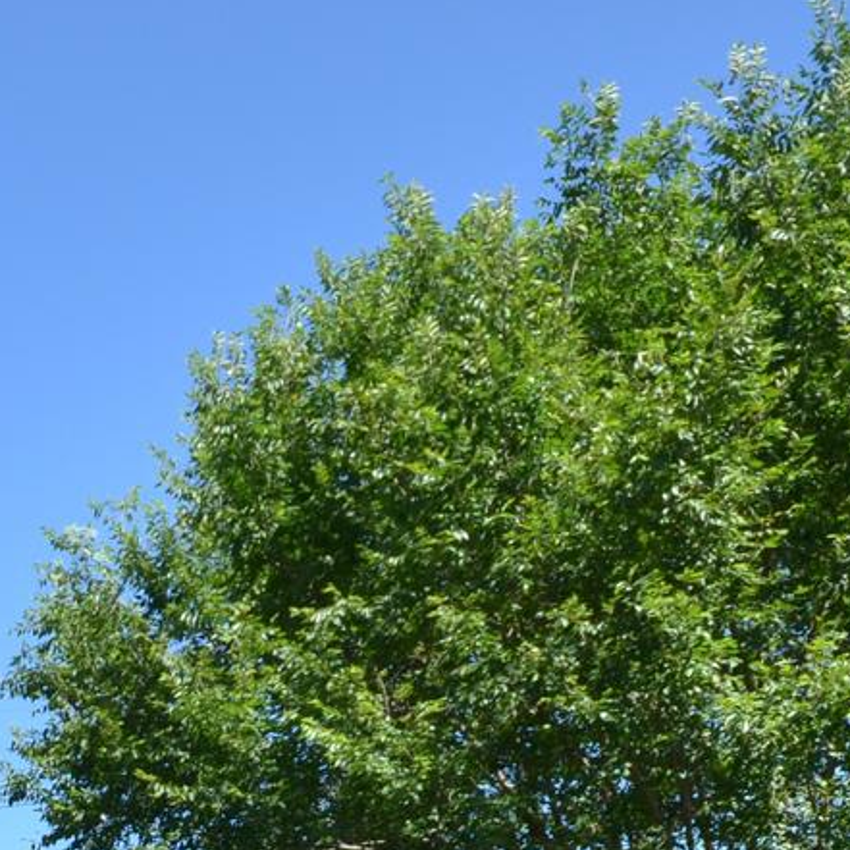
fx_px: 1805
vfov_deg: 23.4
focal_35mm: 65
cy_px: 1114
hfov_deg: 21.2
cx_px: -511
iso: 200
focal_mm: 11
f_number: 9
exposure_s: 1/320
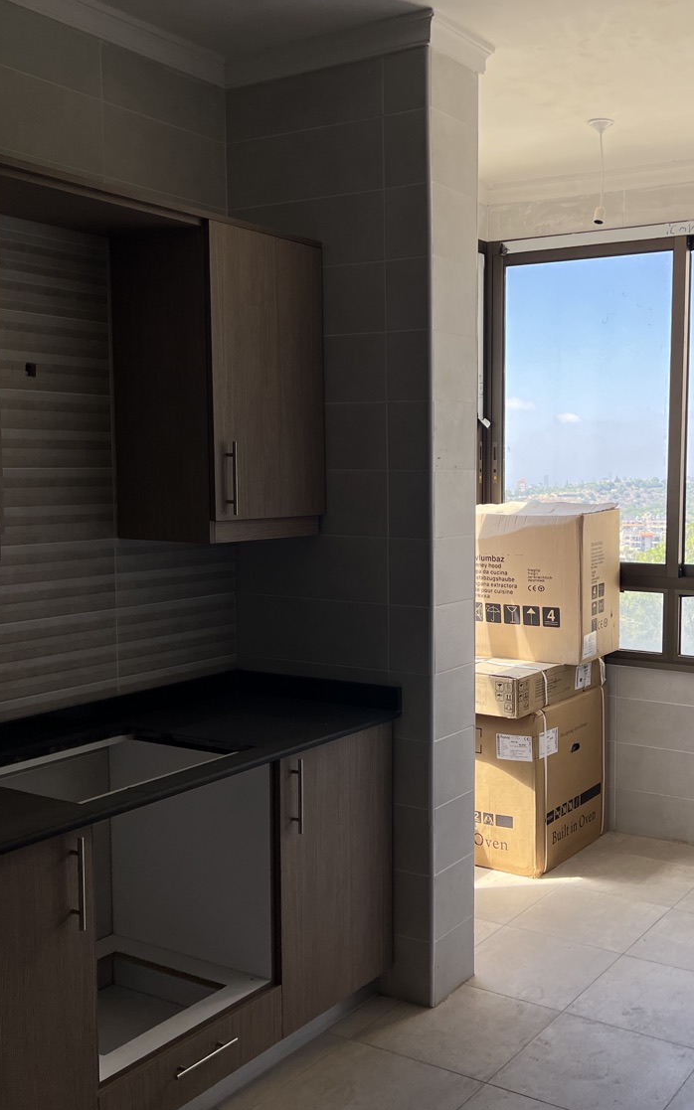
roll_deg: -0.5
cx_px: 485
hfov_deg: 34.0
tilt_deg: -5.3
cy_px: 558
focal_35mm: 37
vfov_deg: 52.8
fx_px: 1120
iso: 50
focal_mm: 5.7
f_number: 1.5
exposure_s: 1/521
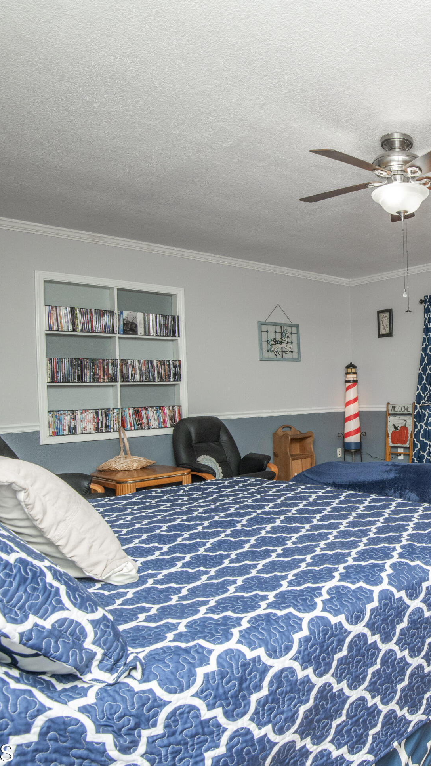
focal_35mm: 26
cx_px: 441
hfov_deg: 38.8
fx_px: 528
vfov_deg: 71.9
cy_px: 393
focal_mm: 16
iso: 400
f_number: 9
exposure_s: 1/125
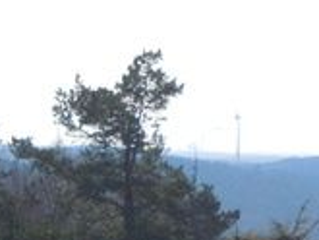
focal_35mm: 338
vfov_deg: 4.4
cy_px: 269
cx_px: 401
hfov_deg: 5.8
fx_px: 3117
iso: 400
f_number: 8.6
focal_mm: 13.9
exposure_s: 1/800
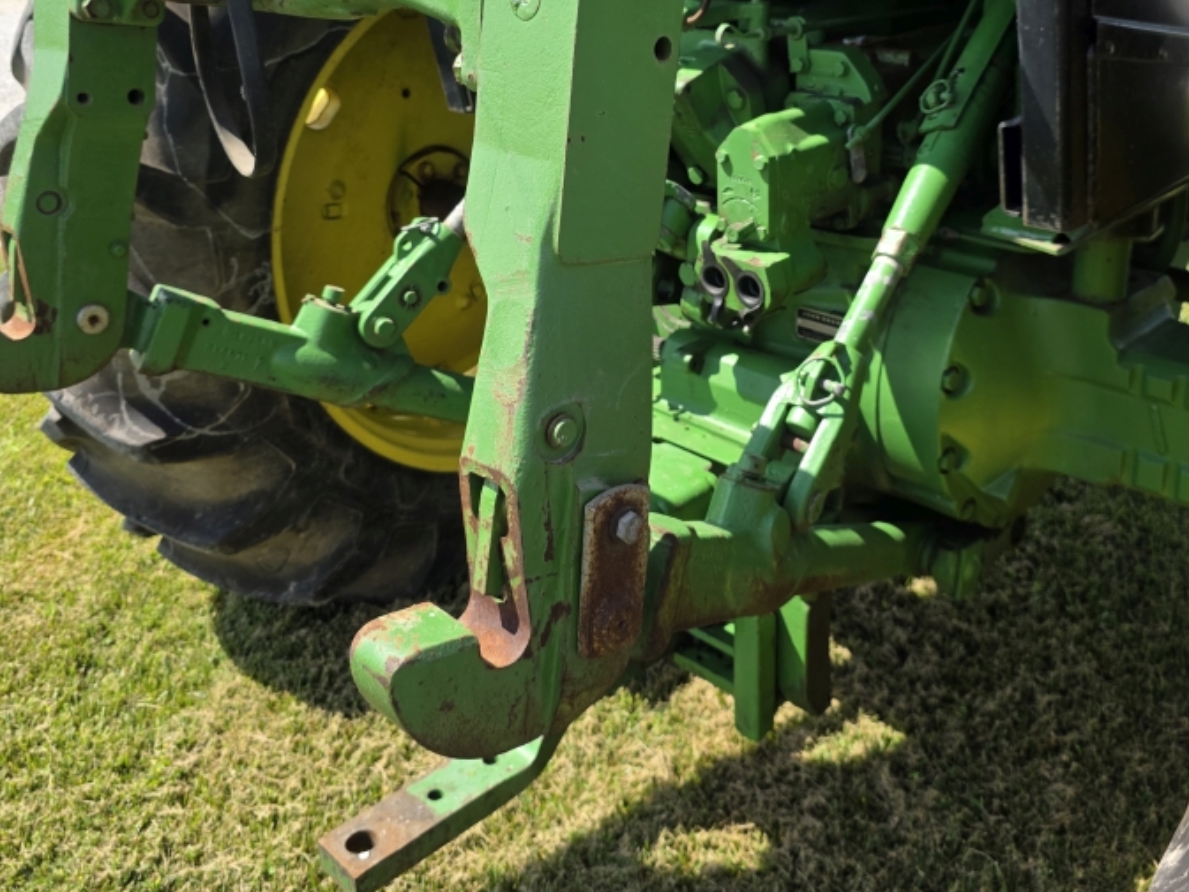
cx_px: 641
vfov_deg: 40.0
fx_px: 1202
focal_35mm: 35
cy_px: 270
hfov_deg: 52.6
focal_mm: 6.3
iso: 80
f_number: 1.7
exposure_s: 1/2657
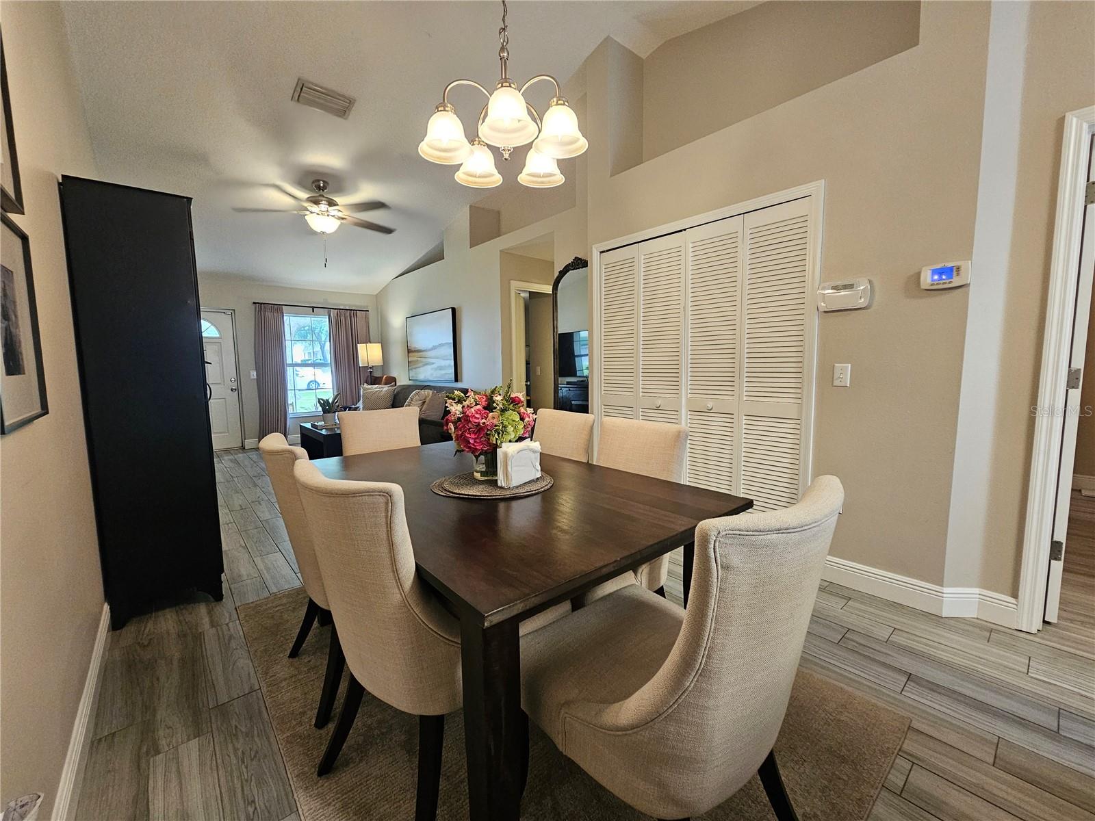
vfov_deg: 89.9
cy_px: 410
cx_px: 548
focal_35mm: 13
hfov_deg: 106.2
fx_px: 411
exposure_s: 1/60
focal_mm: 2.2
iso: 400
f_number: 2.2
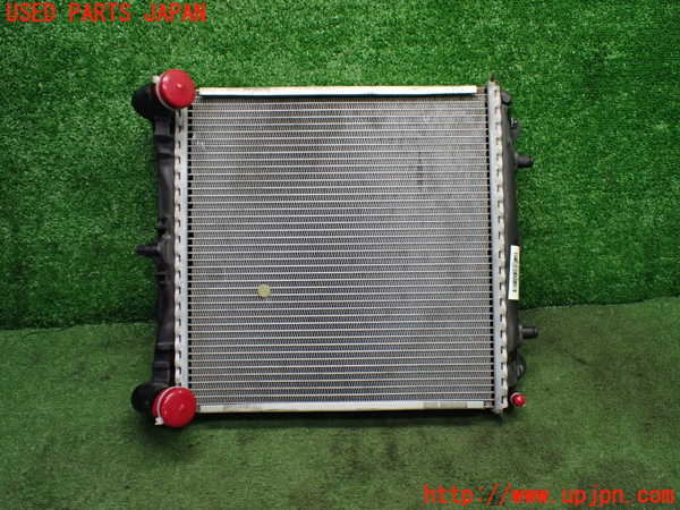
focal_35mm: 30
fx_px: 589
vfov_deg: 46.8
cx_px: 340
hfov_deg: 60.0
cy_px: 255
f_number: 2.3
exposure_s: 1/125
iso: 500
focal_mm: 5.4
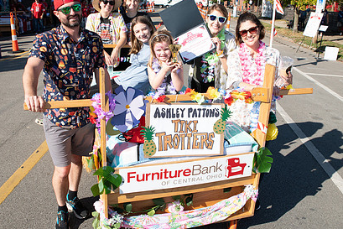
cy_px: 104
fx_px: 324
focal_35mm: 34
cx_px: 159
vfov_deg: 38.9
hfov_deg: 55.7
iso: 160
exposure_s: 1/200
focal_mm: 24
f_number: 9
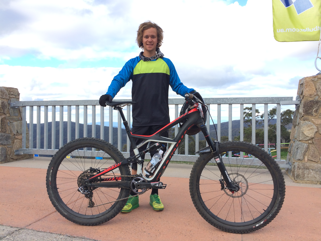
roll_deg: +0.6
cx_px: 160
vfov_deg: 48.2
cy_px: 120
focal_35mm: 29
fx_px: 269
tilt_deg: -0.7
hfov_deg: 61.7
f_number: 2.2
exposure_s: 1/483
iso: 32
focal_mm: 4.15
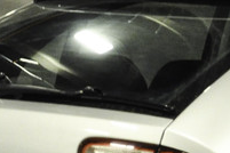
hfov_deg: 5.7
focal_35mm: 359
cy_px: 191
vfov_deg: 3.8
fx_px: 2293
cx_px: 398
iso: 1250
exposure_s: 1/15
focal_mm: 40
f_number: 4.5
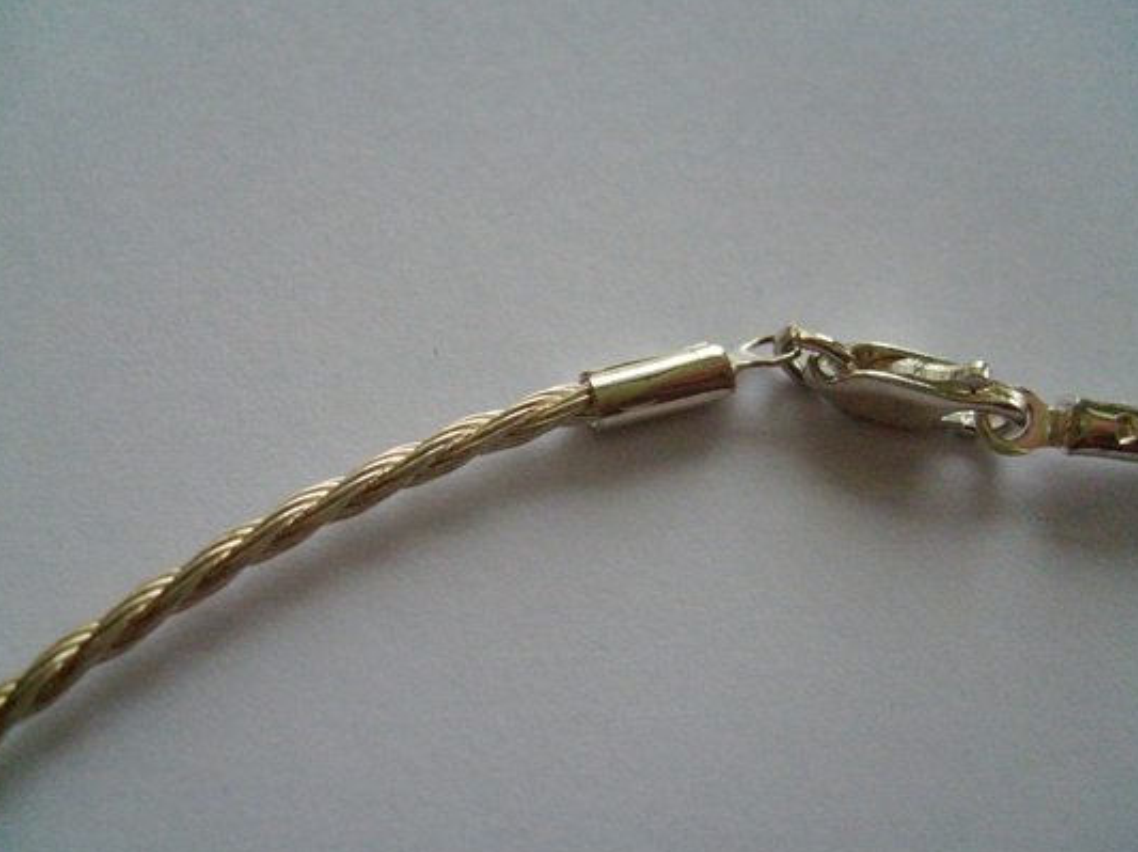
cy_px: 444
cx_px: 554
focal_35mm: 37
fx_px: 1216
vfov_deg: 38.6
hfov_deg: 50.2
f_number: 2.8
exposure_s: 1/250
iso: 400
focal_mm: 5.8
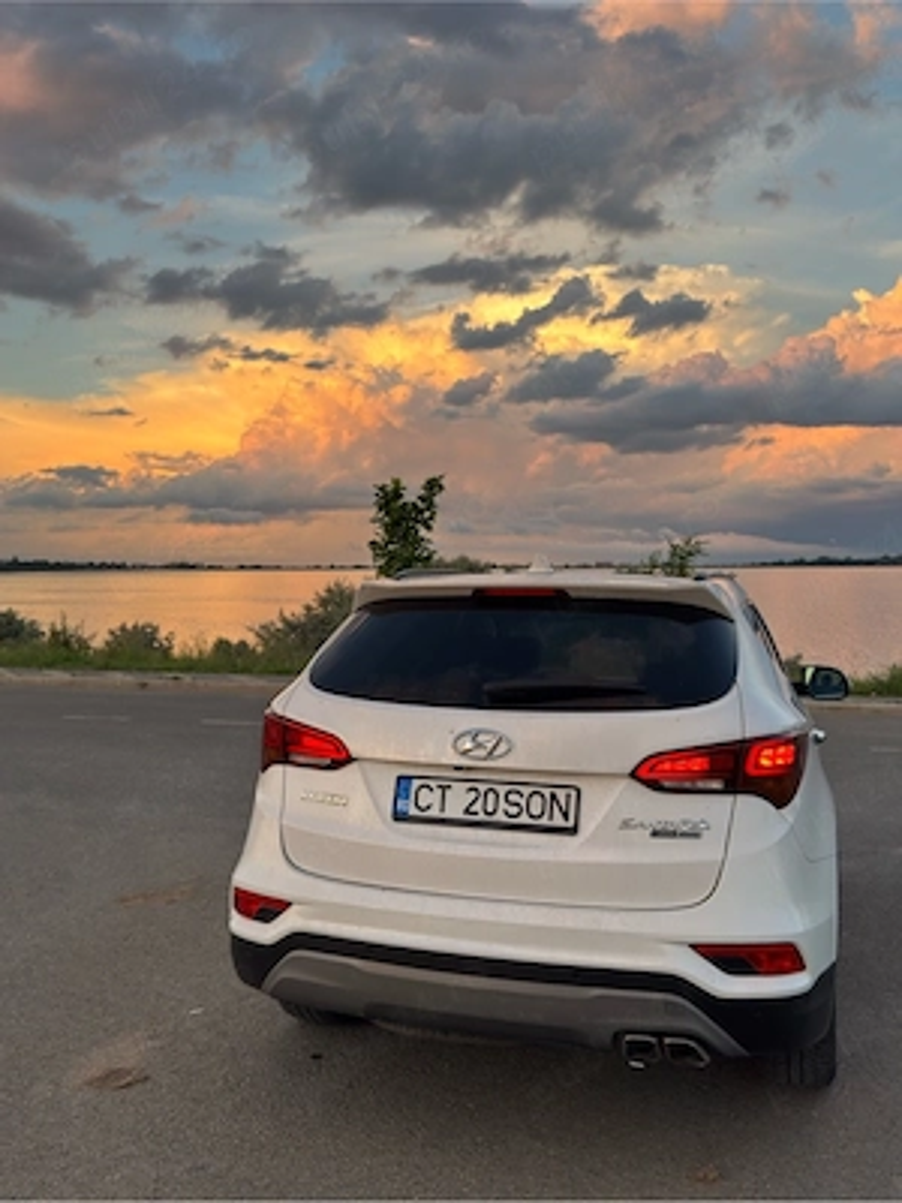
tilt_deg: -1.7
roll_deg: -0.3
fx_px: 1112
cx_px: 451
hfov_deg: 44.2
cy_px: 602
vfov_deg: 56.8
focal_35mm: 32
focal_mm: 6.76
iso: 100
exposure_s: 1/373
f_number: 1.78
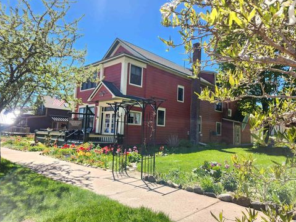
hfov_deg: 71.6
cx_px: 145
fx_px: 205
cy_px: 110
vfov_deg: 56.8
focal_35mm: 24
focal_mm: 5.4
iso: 20
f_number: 1.8
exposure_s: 1/465
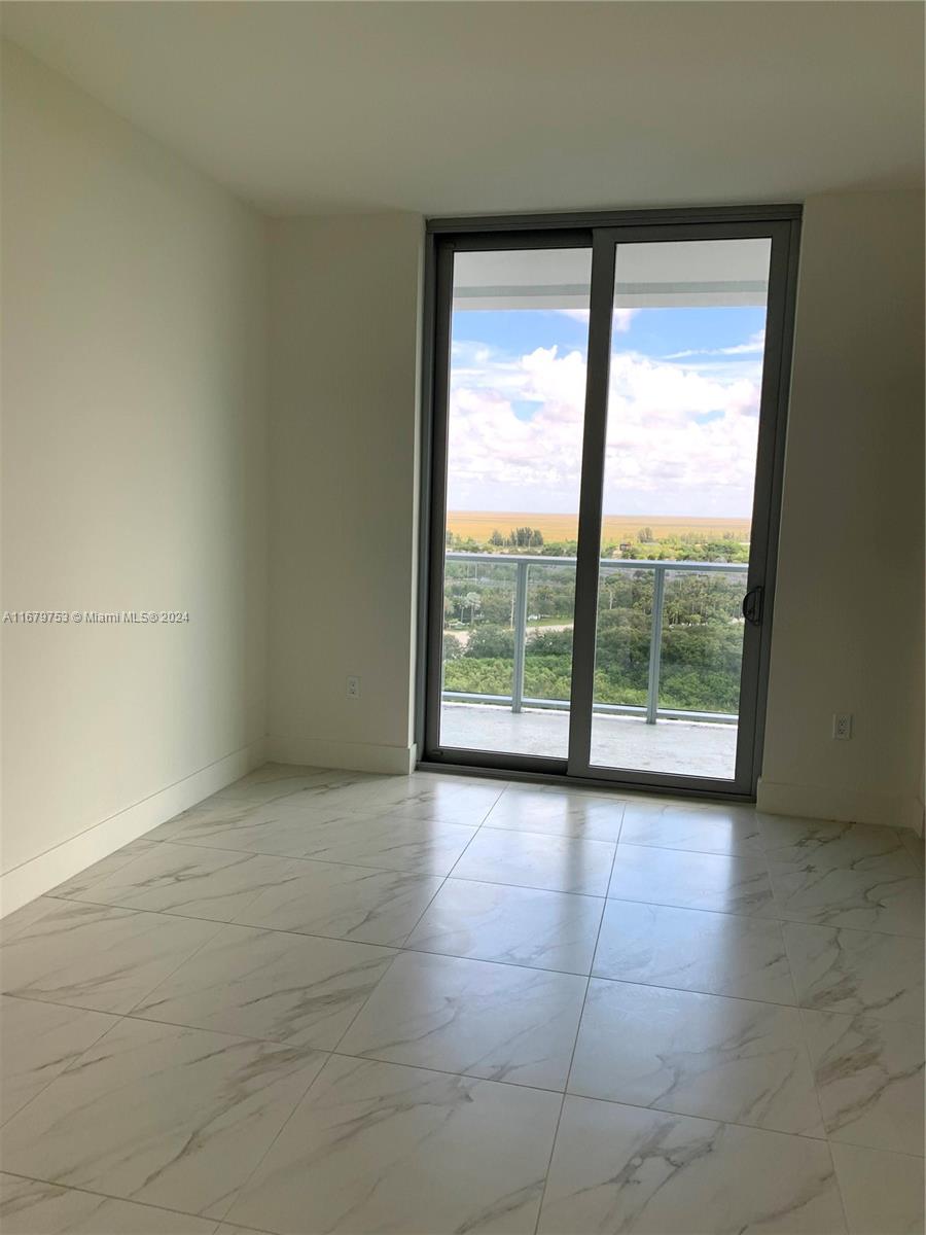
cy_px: 618
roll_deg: -0.8
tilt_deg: -6.5
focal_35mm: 26
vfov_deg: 67.3
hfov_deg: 53.1
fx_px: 927
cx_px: 463
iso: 25
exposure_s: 1/263
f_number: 1.8
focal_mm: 4.25
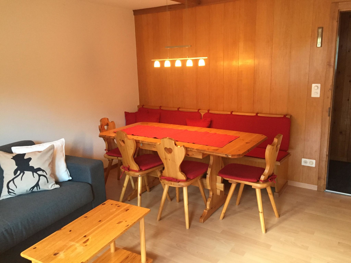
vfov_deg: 48.2
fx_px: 294
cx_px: 176
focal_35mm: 29
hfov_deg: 61.7
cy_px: 132
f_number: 2.2
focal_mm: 4.15
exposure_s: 1/20
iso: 250
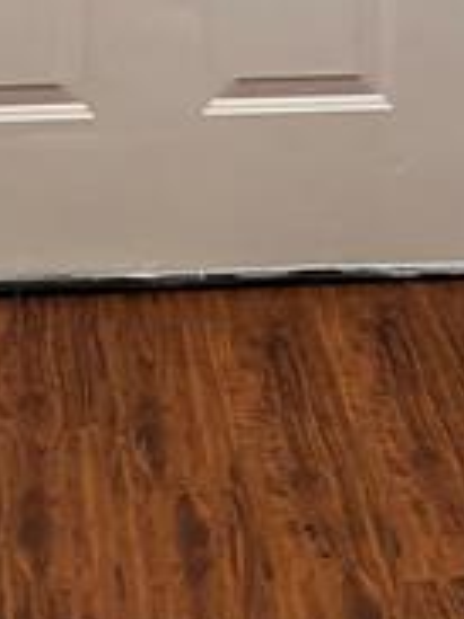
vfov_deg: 15.0
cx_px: 71
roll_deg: +0.2
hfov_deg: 13.5
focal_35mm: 109
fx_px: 1950
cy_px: -578
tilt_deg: -8.7
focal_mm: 5.7
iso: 125
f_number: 1.5
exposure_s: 1/60
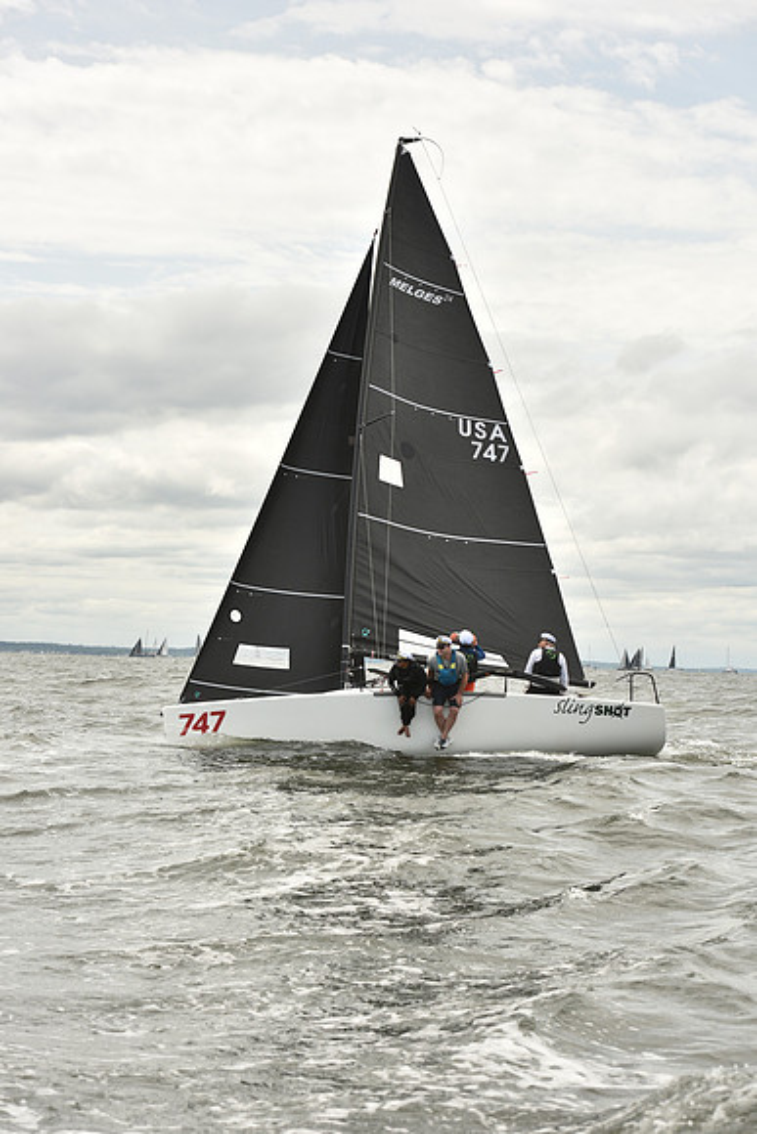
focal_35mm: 70
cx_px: 378
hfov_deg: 19.5
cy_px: 567
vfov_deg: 28.8
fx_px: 2206
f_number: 7.1
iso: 250
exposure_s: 1/800
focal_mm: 70
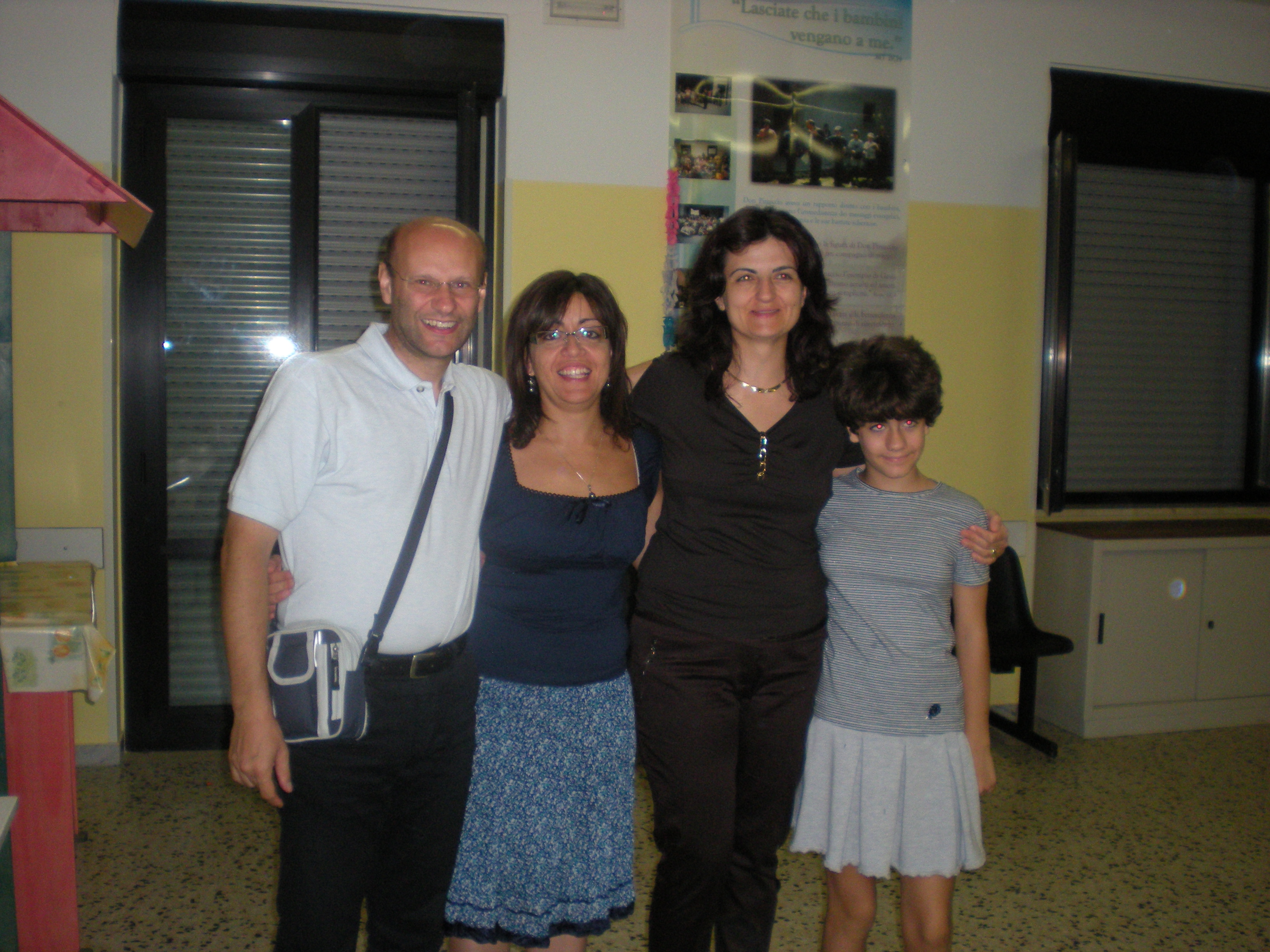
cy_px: 476
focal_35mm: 38
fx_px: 1394
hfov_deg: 49.0
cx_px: 635
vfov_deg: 37.7
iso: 230
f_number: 3.1
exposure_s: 1/60
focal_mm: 6.3
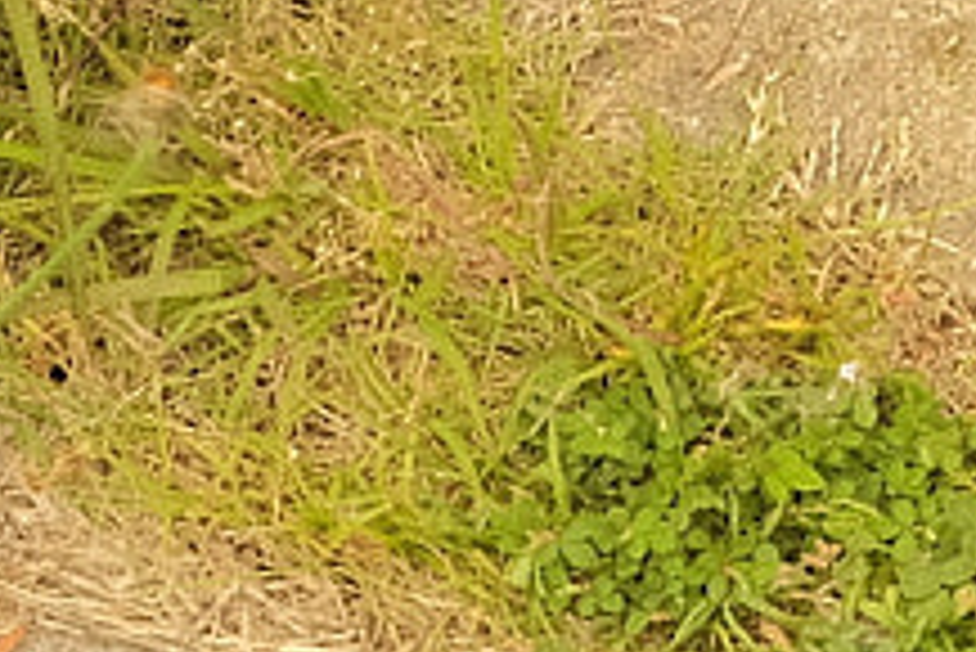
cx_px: 2091
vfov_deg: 5.3
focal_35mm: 258
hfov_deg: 7.6
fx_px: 6999
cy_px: -328
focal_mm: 23
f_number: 2
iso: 400
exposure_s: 1/250
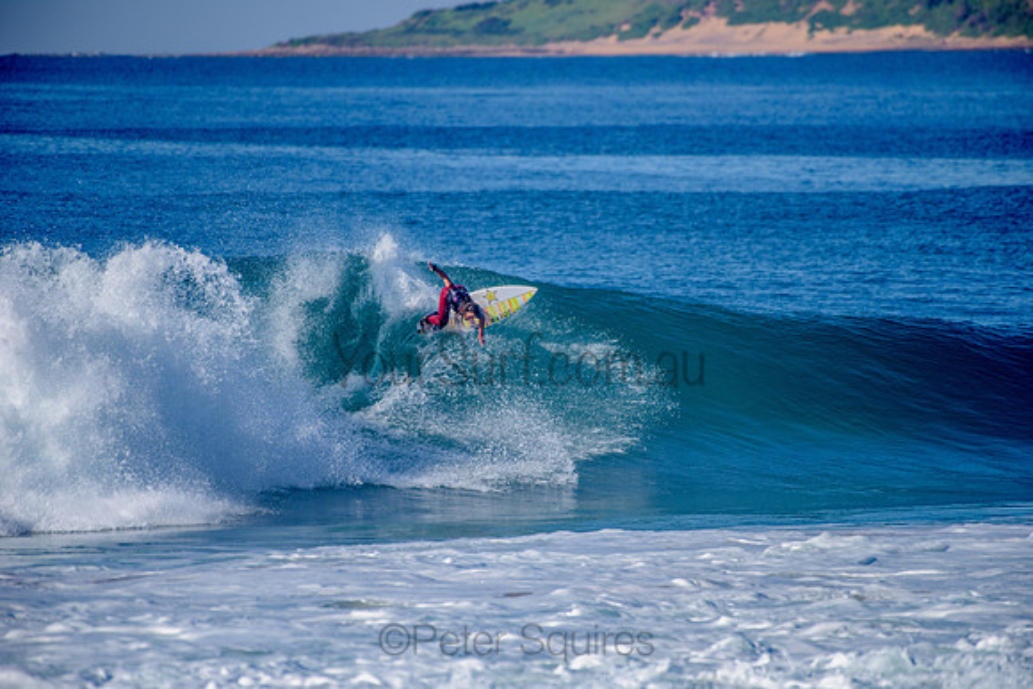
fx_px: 14350
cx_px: 516
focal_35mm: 500
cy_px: 344
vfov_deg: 2.8
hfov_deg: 4.1
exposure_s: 1/1600
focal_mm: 500
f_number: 5.6
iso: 140
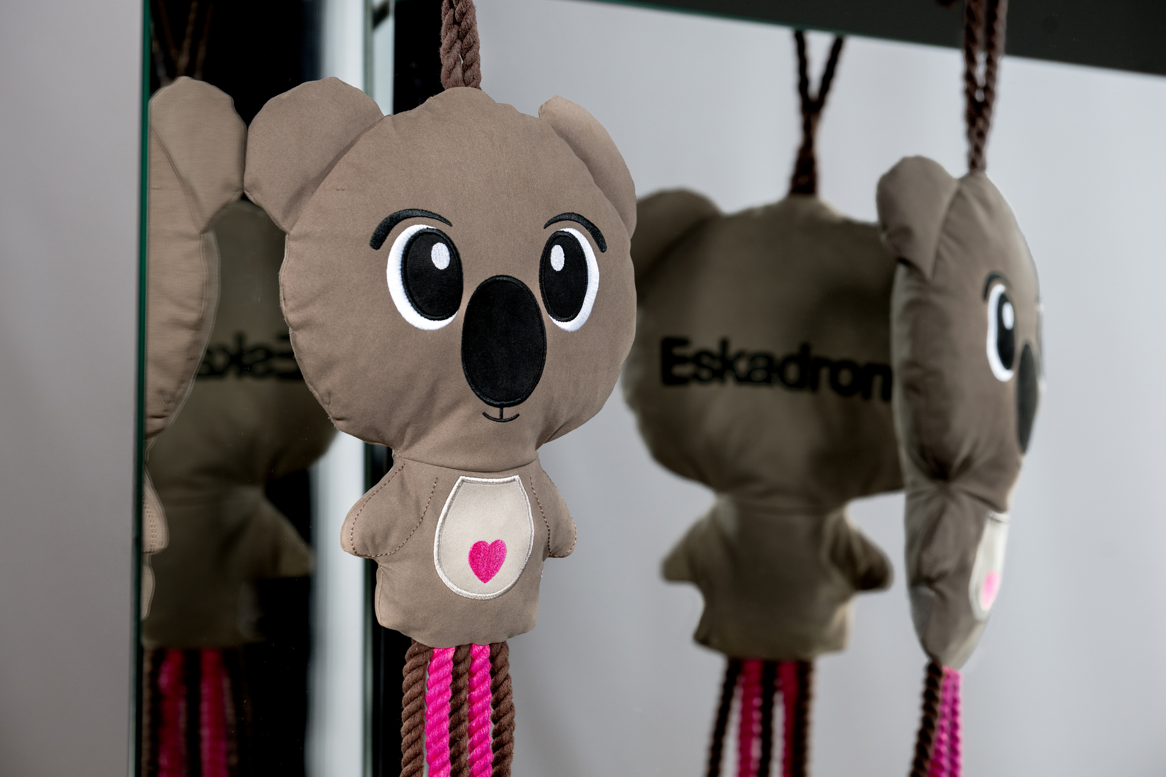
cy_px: 388
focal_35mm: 200
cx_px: 583
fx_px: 6478
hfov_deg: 10.3
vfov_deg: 6.9
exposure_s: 1/200
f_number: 5
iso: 800
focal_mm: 200
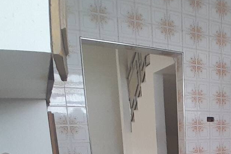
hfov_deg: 41.4
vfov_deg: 28.1
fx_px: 263
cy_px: 190
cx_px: 230
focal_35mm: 41
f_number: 2.2
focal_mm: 1.46
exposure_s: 1/30
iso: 160
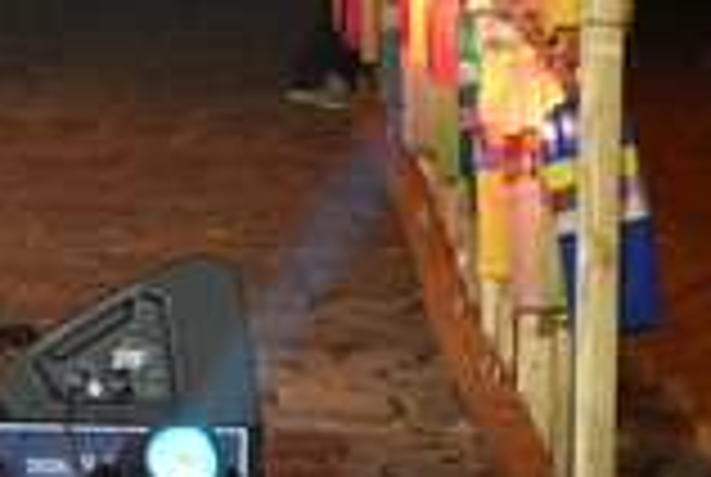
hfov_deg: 3.3
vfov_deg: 2.2
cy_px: -223
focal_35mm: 614
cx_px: -662
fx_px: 12149
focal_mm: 145
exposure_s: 1/250
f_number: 6.3
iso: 4000
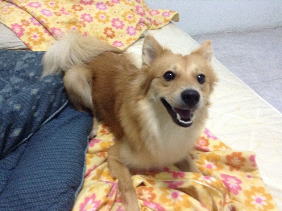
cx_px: 141
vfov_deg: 42.8
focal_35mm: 33
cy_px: 106
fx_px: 268
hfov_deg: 55.4
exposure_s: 1/15
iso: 320
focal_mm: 3.3
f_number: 2.4
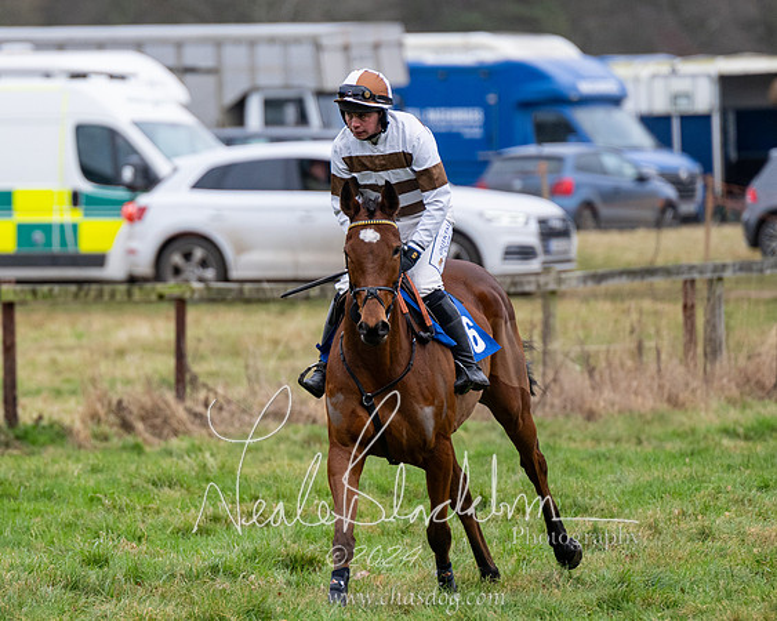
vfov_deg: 3.1
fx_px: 11326
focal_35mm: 493
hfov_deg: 3.9
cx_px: 335
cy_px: 311
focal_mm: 280
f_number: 4
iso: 640
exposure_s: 1/1000
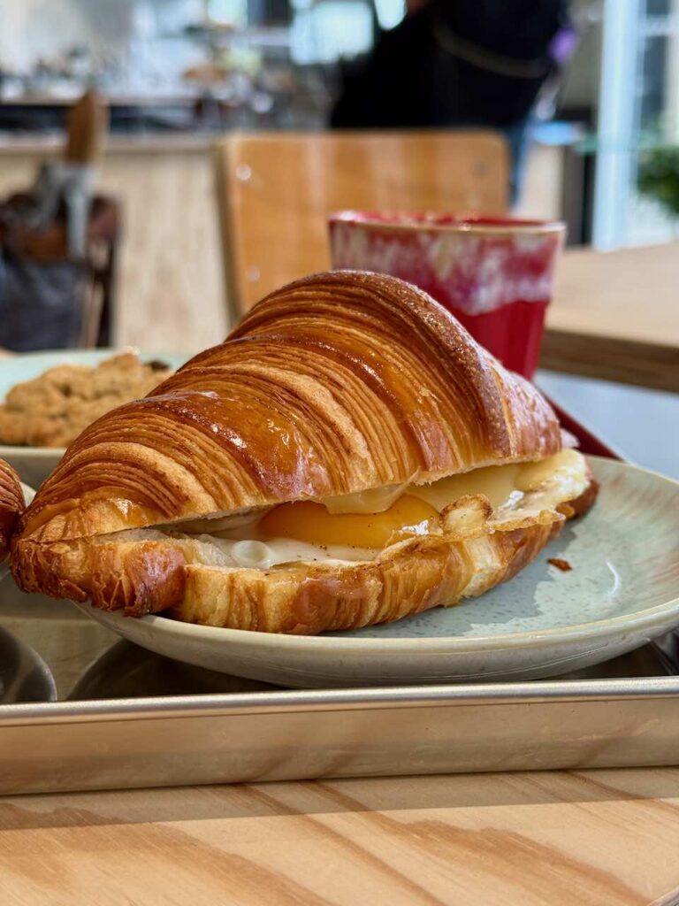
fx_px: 1255
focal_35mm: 48
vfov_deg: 39.7
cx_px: 340
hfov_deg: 30.3
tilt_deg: -14.6
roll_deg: -0.6
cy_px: 453
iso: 80
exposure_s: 1/100
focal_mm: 6.76
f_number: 1.78
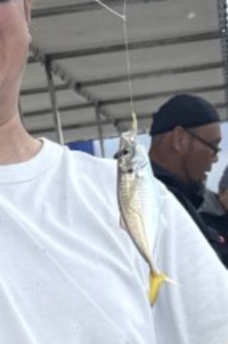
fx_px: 1104
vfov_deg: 15.9
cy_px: 542
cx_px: 38
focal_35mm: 116
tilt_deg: -9.5
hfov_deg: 11.7
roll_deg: +10.5
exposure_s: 1/1425
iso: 80
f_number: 1.78
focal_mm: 6.76
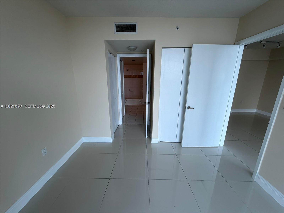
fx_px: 115
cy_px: 106
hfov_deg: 102.1
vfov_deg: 85.7
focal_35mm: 14
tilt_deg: -11.0
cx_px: 142
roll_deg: +1.5
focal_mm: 2.22
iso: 50
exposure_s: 1/120
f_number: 2.2
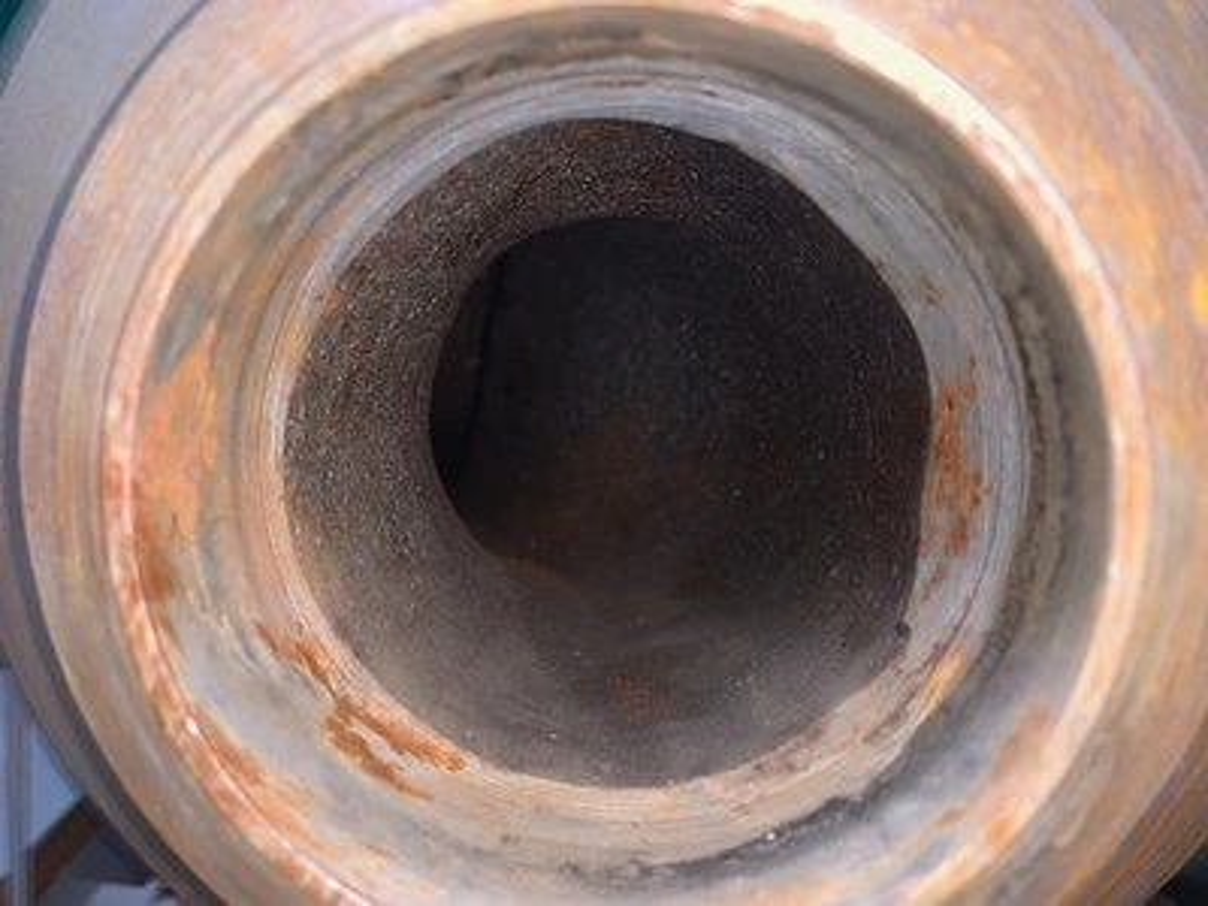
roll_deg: -5.5
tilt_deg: -13.8
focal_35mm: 26
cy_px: 453
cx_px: 604
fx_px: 907
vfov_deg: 53.1
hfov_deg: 67.3
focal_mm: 4.25
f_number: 1.8
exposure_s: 1/7
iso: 25
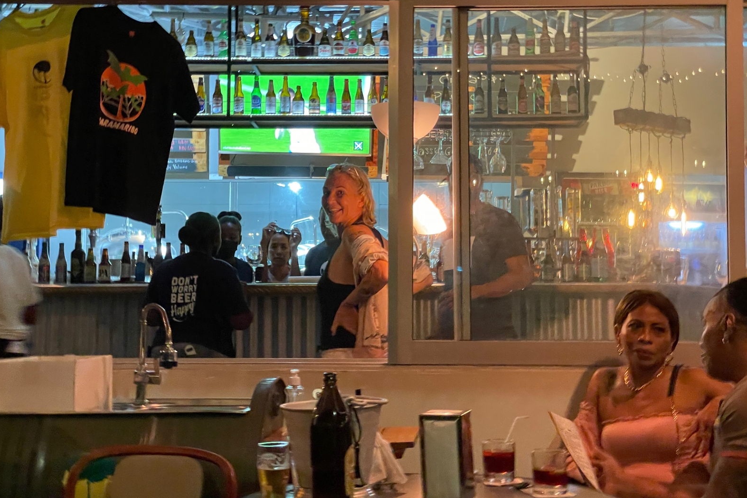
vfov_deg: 24.6
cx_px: 368
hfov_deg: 36.2
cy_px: 238
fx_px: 1141
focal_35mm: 55
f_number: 2
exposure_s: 1/28
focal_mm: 6
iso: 800
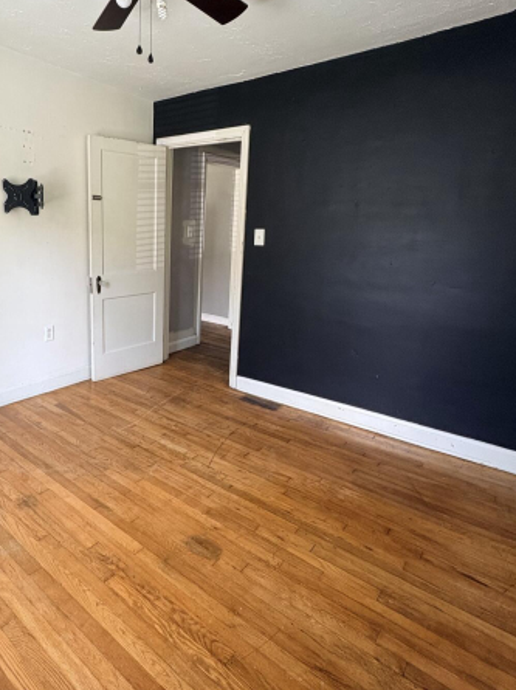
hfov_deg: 61.2
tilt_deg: -8.5
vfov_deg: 78.6
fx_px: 418
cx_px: 157
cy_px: 295
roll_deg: -1.4
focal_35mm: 21
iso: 200
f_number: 2.2
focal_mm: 2.22
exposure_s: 1/99
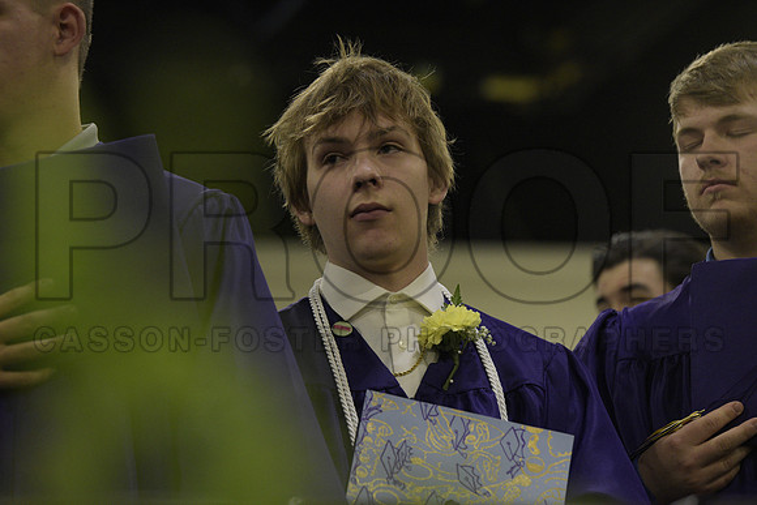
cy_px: 252
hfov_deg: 11.1
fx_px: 3891
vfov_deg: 7.4
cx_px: 378
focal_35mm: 185
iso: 3200
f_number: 5.6
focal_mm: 185
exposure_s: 1/200
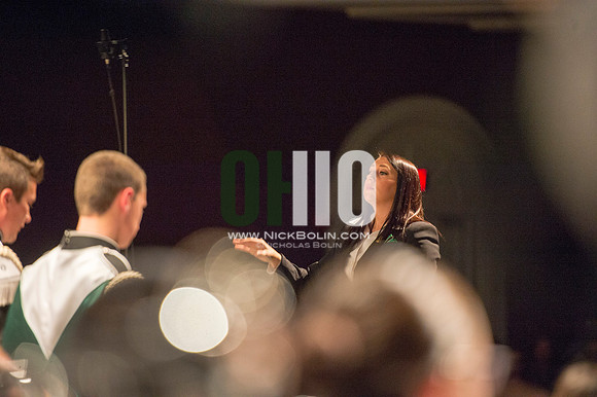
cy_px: 198
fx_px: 3315
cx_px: 298
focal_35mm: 200
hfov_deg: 10.3
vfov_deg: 6.9
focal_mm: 200
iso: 2500
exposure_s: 1/250
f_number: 2.8
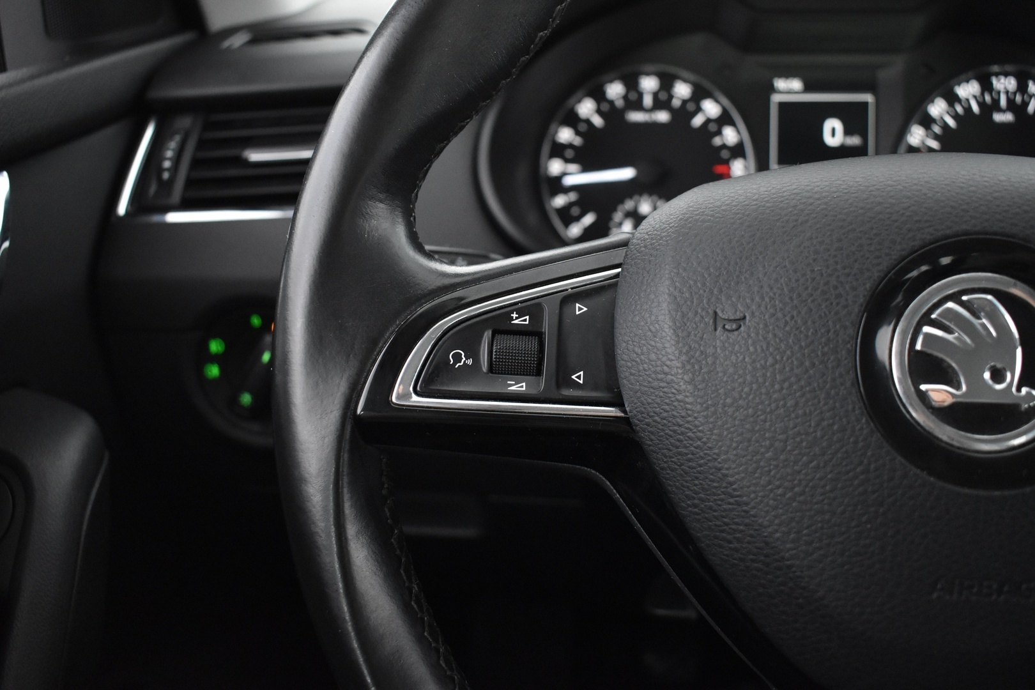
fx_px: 992
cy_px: 345
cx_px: 518
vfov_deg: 38.4
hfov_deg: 55.1
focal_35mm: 34
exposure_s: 1/25
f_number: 3.8
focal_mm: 23
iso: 3200
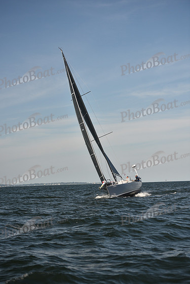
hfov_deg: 18.9
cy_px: 143
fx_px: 570
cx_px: 94
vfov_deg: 28.1
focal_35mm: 72
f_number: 3.2
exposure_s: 1/2000
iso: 250
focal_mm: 70
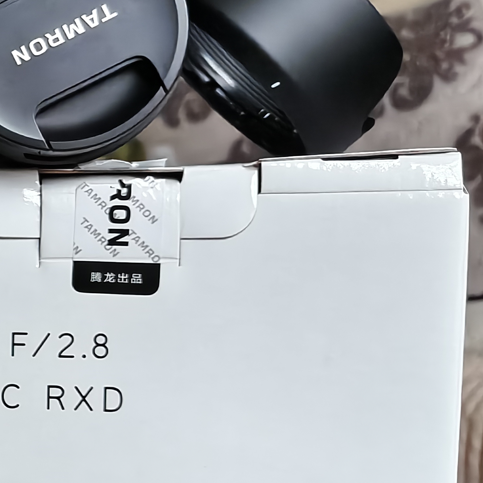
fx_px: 1294
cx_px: -412
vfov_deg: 21.0
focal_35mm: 82
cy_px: 350
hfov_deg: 17.0
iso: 2233
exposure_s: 1/400
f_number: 1.88
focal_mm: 5.56
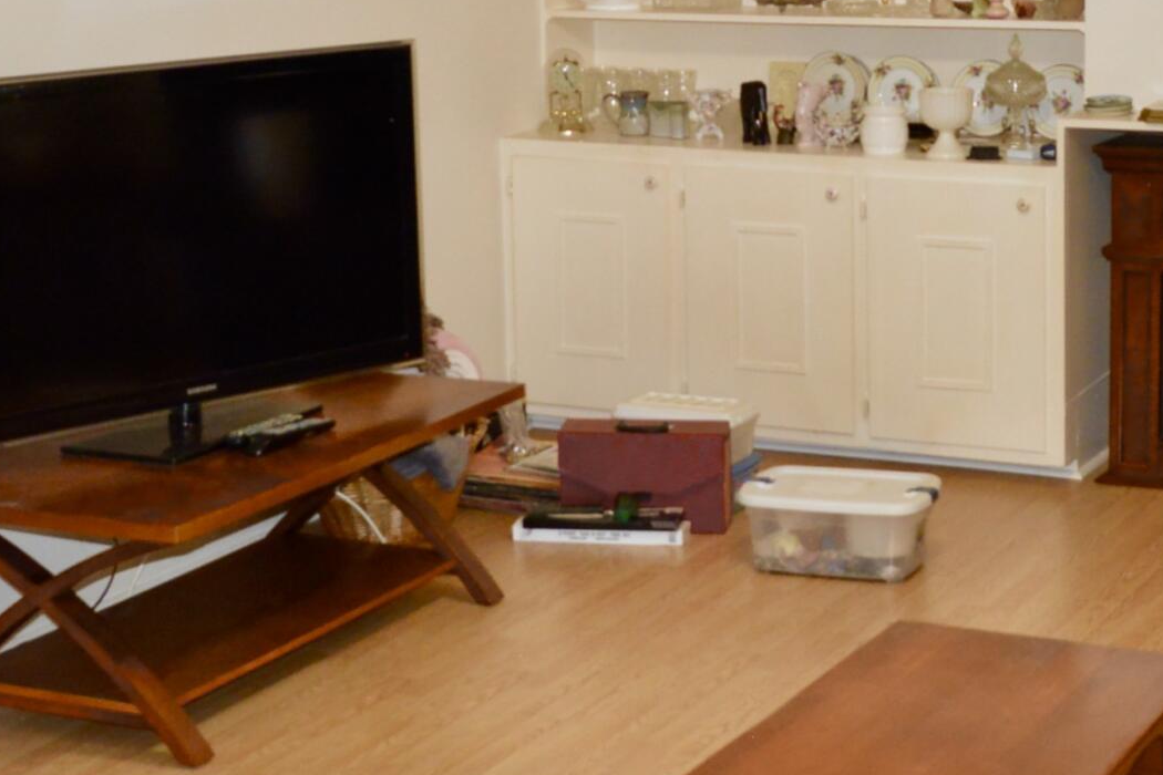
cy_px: 209
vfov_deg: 17.0
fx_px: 2584
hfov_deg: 25.2
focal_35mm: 80
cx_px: 819
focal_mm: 28
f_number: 5.6
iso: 3600
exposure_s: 1/60
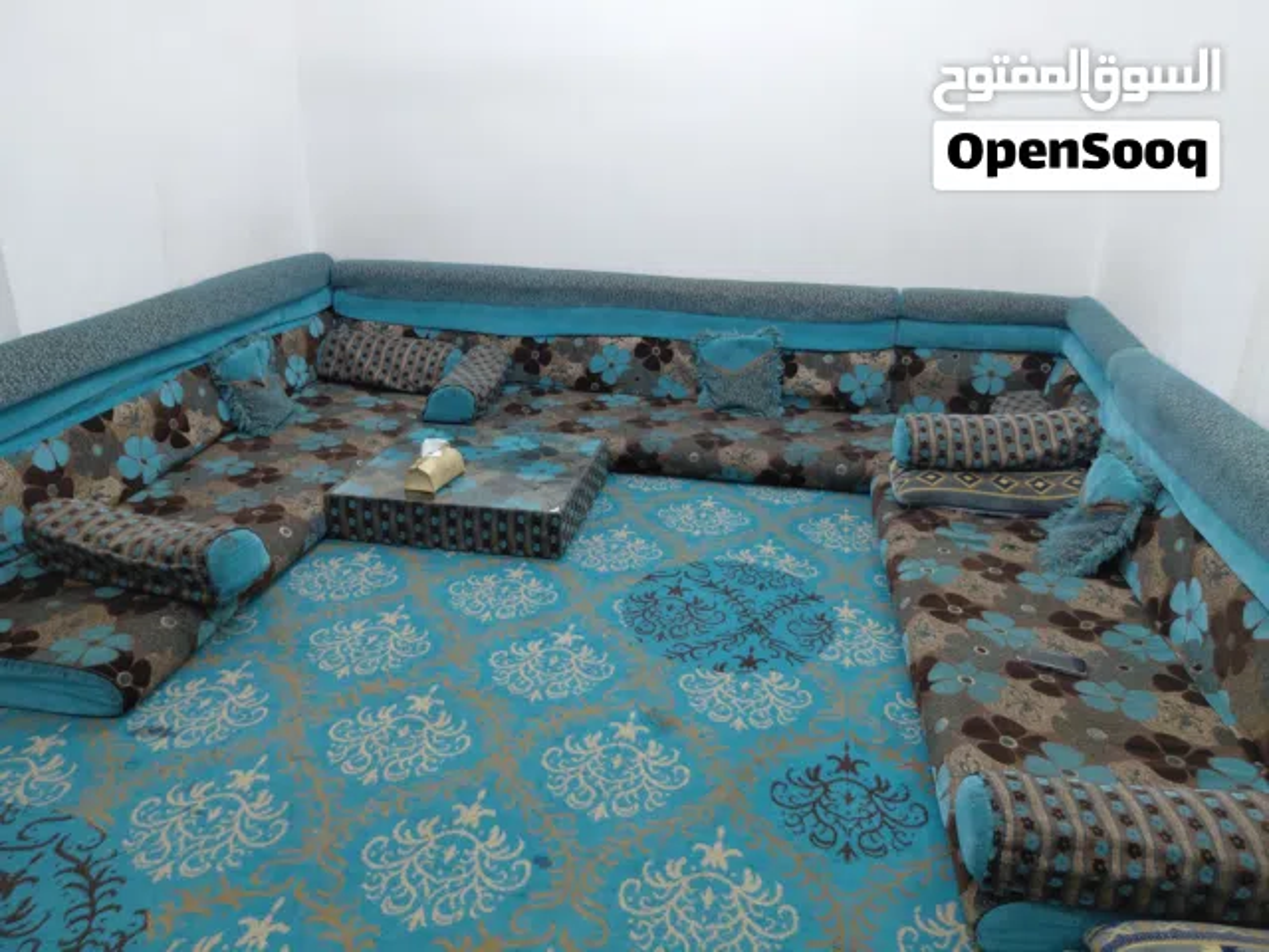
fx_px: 916
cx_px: 634
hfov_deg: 69.4
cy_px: 476
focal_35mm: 25
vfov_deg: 54.9
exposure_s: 1/50.1
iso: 400
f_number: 1.8
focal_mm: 4.69
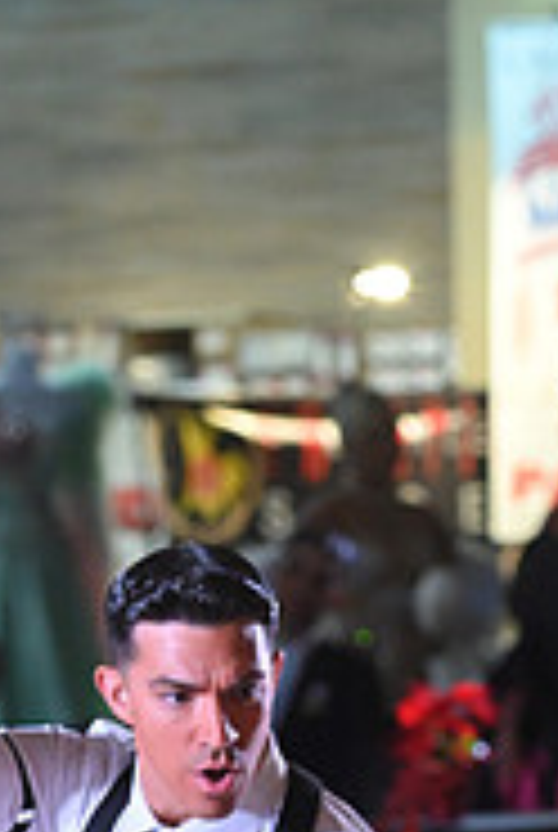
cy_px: 1138
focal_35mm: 423
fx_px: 9797
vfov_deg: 4.8
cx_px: 664
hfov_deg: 3.3
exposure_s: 1/320
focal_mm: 135
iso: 4000
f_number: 5.6
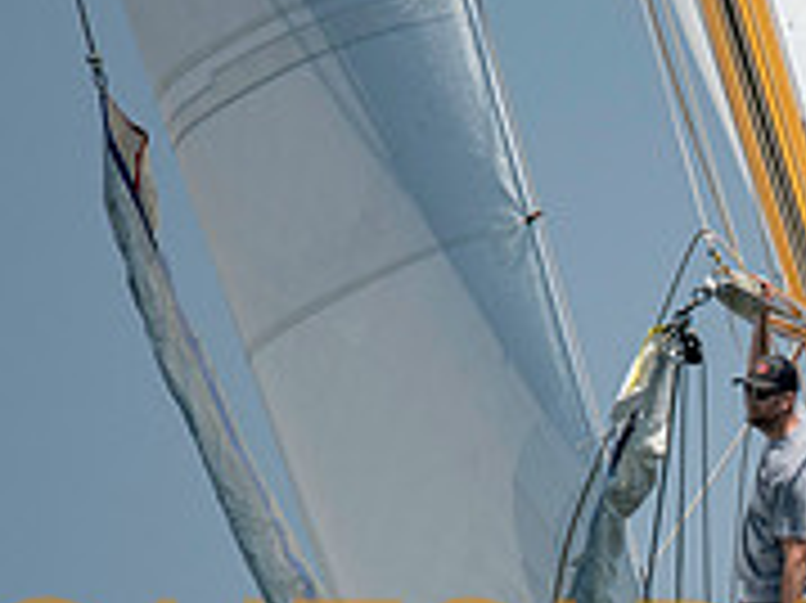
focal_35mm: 1404
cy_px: 632
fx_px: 32669
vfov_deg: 1.1
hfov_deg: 1.4
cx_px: 946
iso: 200
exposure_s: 1/5000
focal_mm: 300
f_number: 4
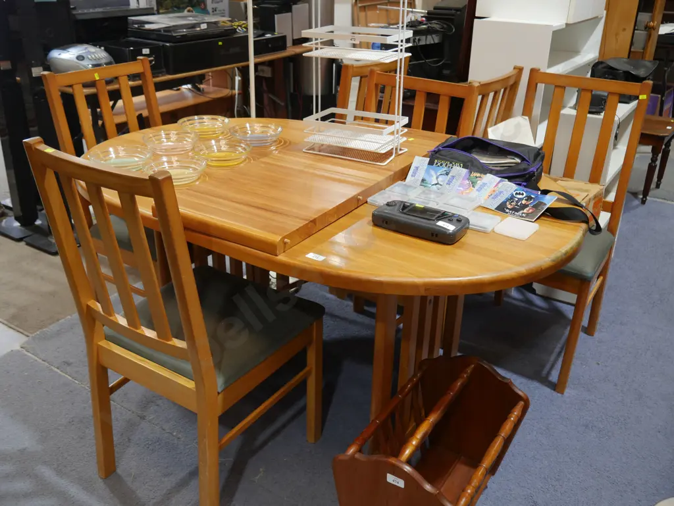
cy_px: 253
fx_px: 623
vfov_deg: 44.2
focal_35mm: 32
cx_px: 337
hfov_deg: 56.8
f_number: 3.6
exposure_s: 1/60
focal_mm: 16
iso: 320
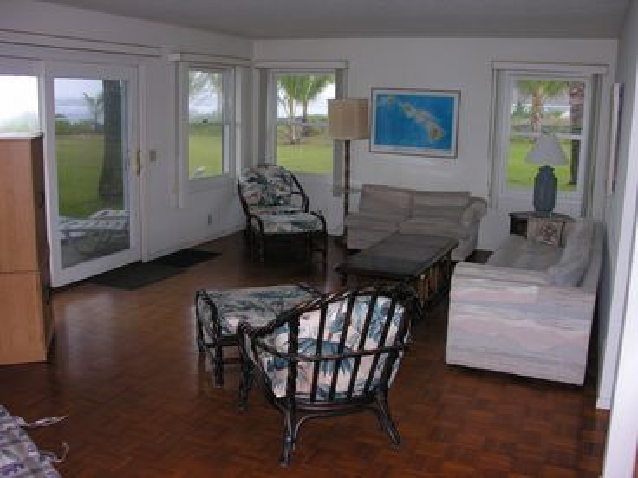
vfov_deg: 40.7
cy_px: 239
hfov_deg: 52.6
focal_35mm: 35
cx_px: 319
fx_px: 645
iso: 62
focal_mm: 8.9
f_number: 2.8
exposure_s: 1/60.1
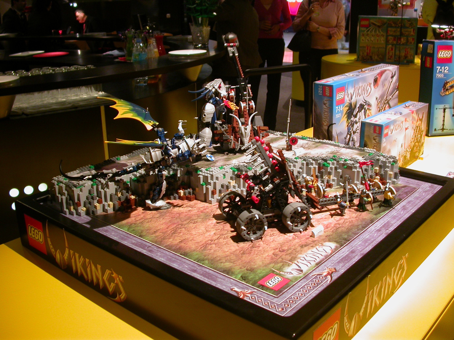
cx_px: 227
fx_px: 498
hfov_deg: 49.0
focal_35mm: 38
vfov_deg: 37.7
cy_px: 170
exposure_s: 1/16.6
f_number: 2.6
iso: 100
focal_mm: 7.85
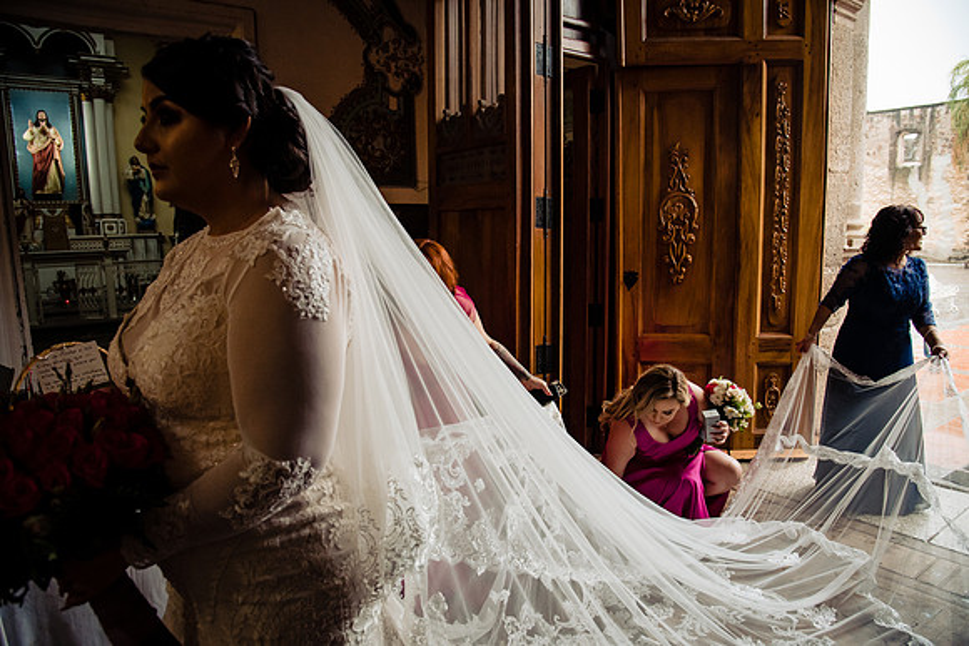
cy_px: 323
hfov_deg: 73.7
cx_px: 484
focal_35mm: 24
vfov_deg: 53.2
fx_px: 646
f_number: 5.6
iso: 2000
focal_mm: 24
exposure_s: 1/200
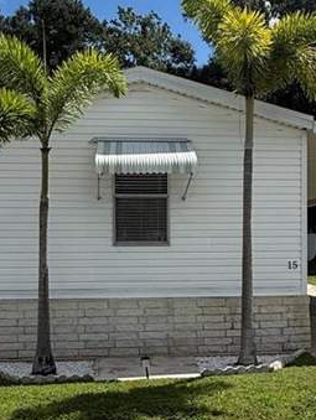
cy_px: 244
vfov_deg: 42.8
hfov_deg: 32.9
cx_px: 167
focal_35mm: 44
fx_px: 535
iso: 50
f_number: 2.2
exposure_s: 1/2506
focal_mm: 2.22
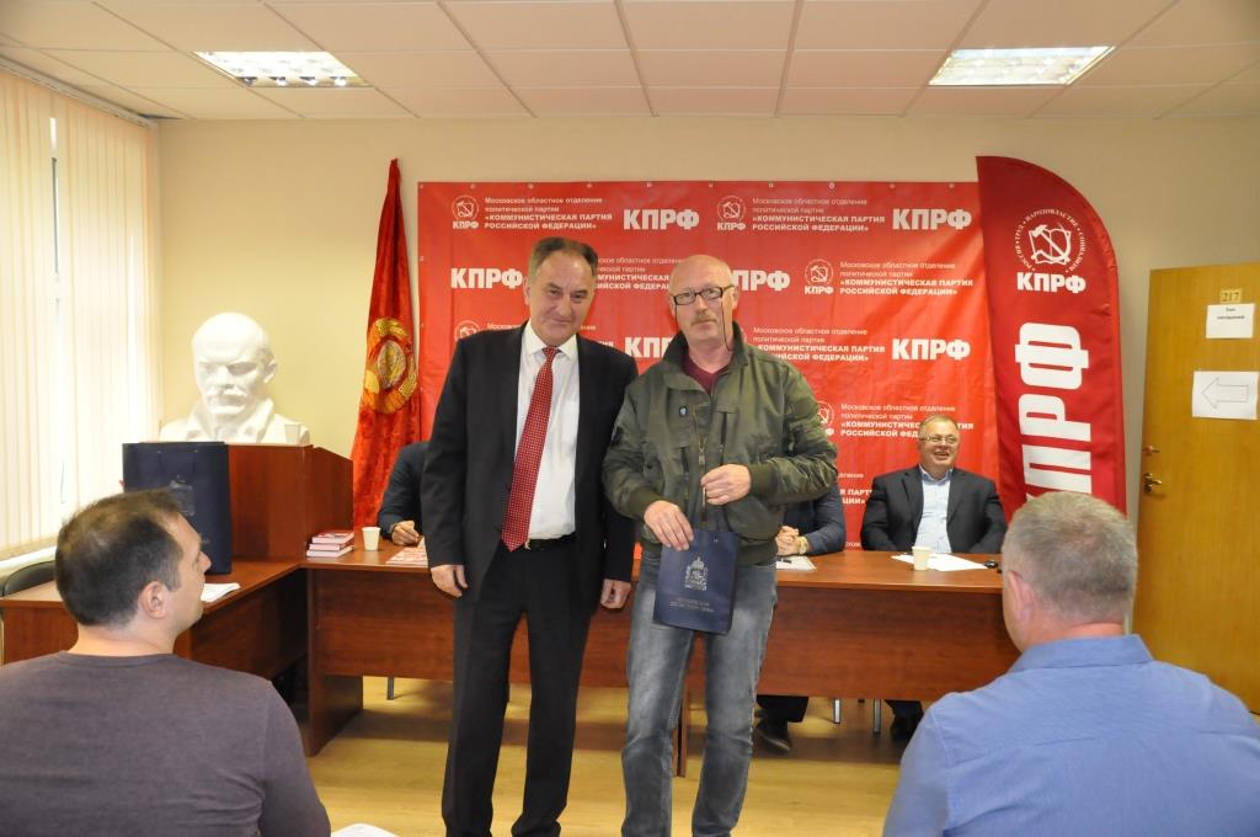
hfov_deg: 57.3
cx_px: 630
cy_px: 418
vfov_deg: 39.9
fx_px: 1154
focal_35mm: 33
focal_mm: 22
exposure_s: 1/60
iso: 3200
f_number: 5.6
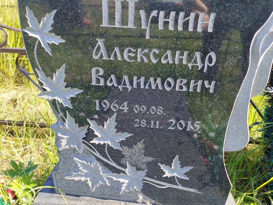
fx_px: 189
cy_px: 102
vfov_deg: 56.8
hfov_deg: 71.6
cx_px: 136
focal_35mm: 24
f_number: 1.7
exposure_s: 1/200
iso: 50
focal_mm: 5.31
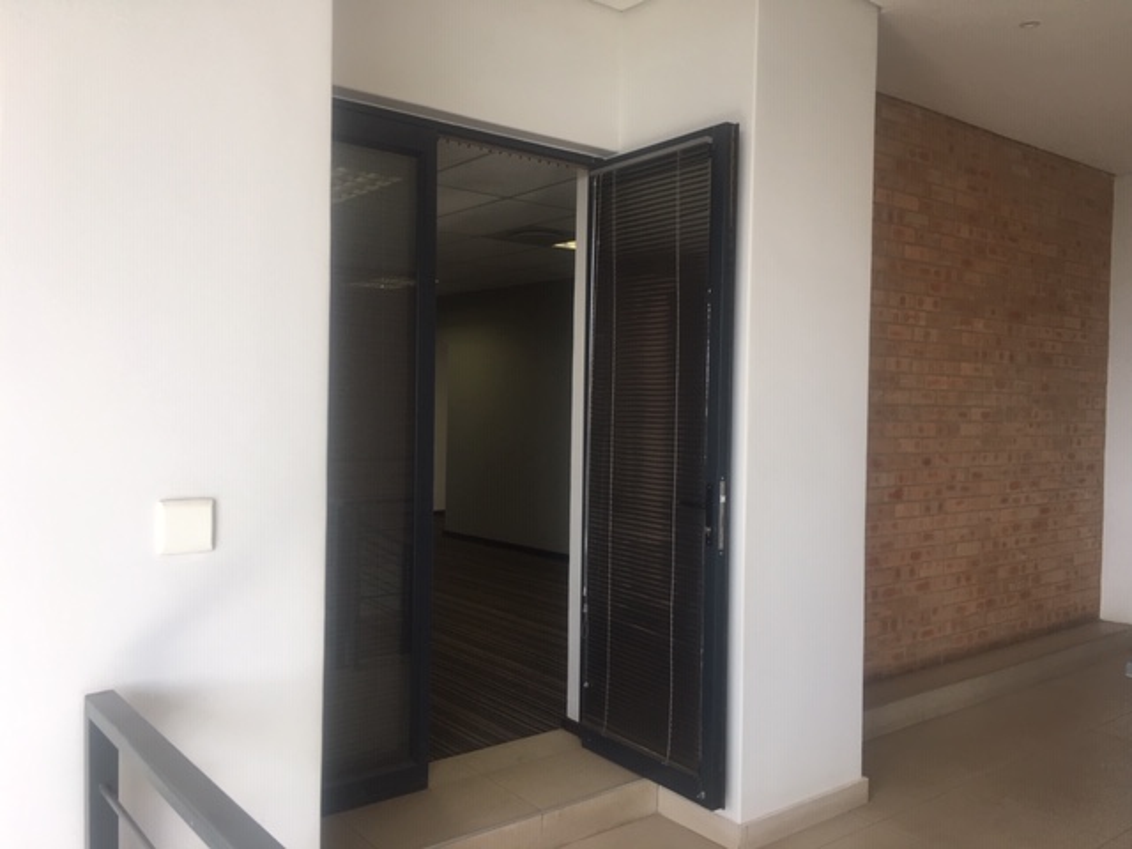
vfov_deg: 48.2
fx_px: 948
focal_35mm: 29
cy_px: 424
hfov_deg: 61.7
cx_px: 566
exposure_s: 1/100
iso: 32
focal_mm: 4.15
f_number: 2.2
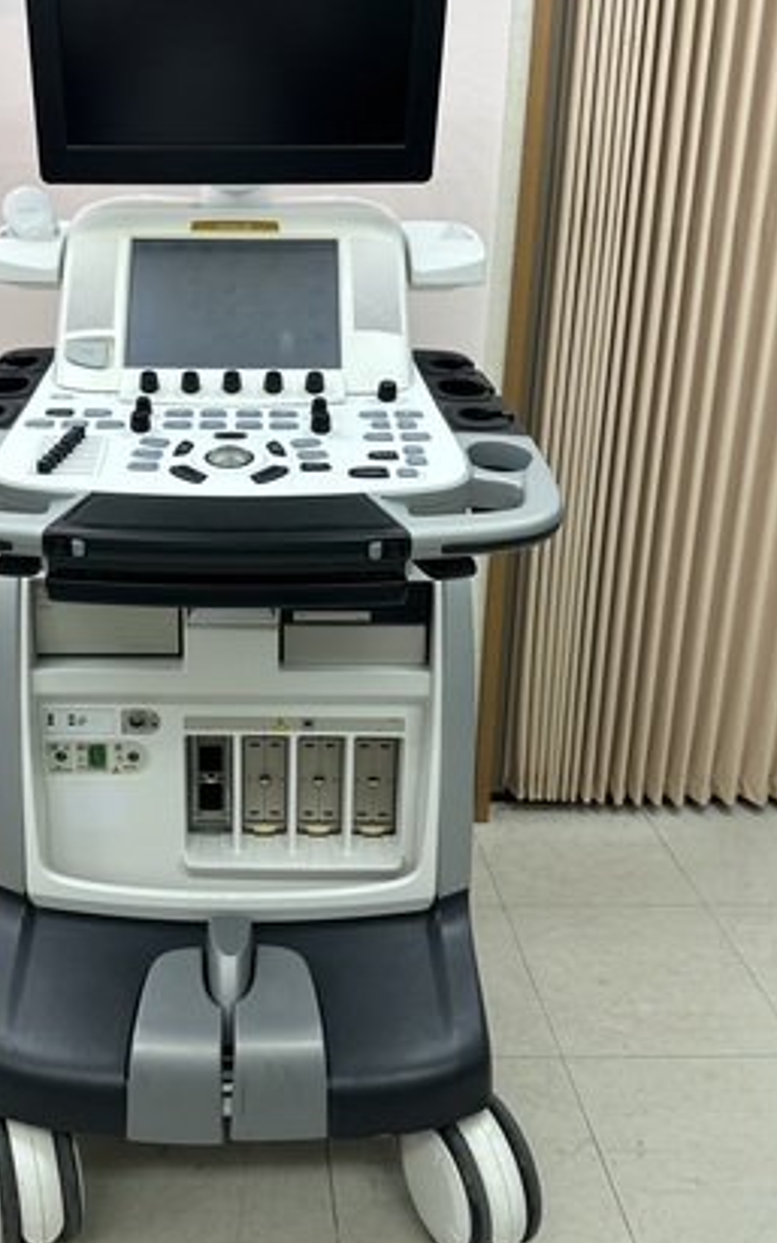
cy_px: 517
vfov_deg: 57.8
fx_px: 1118
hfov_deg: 37.8
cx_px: 236
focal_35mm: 33
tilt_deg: -17.9
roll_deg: -0.2
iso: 64
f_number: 1.78
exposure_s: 1/120
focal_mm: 6.86
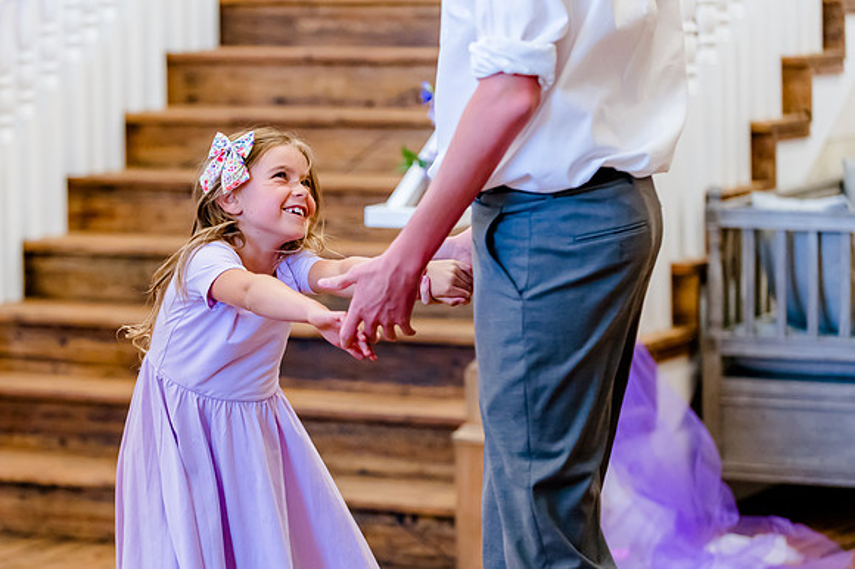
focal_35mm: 133
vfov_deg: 10.3
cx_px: 343
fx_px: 3162
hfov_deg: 15.4
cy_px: 285
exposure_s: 1/640
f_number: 2.8
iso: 2500
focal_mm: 110
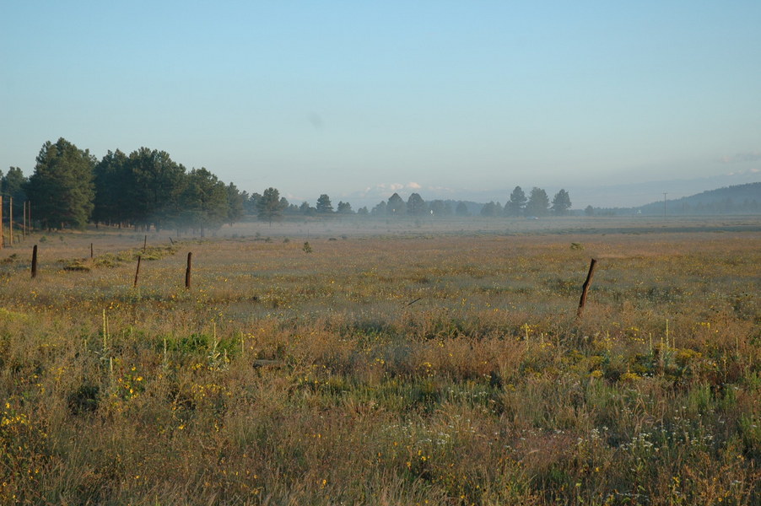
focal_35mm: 75
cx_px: 380
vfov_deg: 18.2
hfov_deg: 27.0
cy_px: 253
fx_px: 1584
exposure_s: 1/160
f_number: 6.3
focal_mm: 50
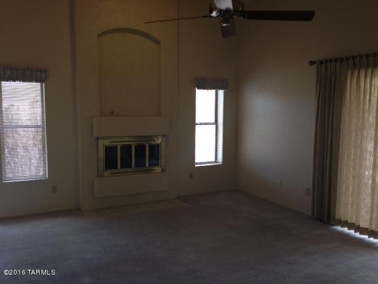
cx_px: 189
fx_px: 360
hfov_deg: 55.4
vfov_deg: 42.9
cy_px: 142
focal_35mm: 33
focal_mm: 4.12
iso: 50
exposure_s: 1/25
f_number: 2.4
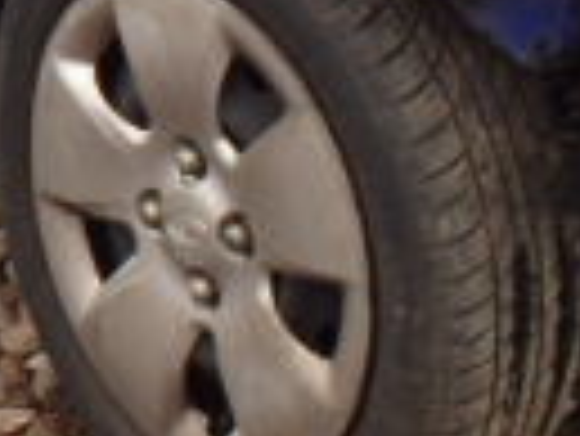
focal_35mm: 169
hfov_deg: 11.7
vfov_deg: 8.1
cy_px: -602
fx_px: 2834
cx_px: 310
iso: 160
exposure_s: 1/80
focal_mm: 6.1
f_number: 4.4
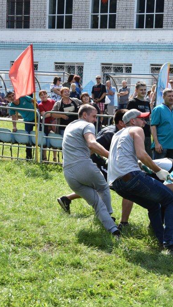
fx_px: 674
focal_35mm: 83
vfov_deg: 25.7
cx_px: 157
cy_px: 154
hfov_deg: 14.5
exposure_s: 1/500
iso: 360
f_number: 8
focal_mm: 35
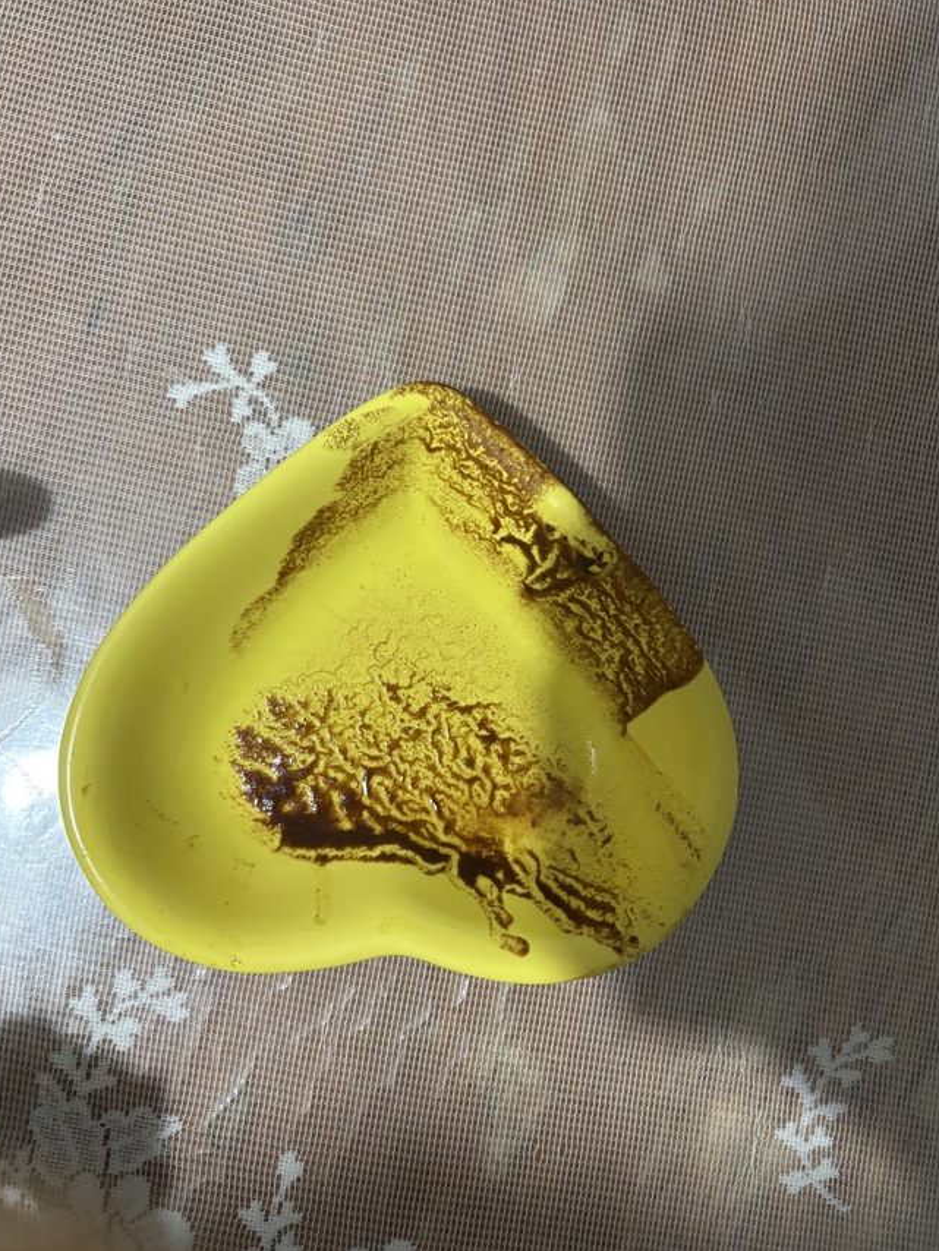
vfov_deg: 63.4
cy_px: 618
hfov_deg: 49.8
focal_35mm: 28
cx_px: 464
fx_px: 1012
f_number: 1.6
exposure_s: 1/50
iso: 500
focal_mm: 5.96
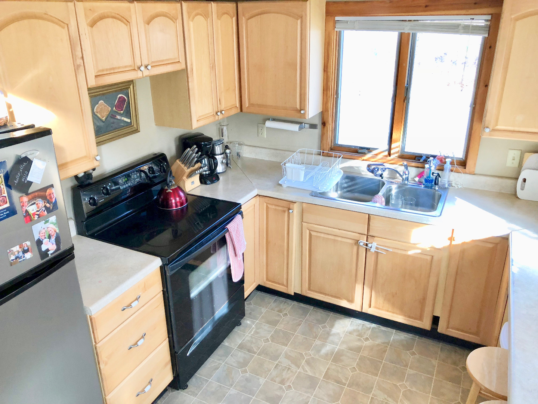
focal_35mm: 28
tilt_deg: -23.2
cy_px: 202
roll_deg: +1.7
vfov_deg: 49.7
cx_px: 269
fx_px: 435
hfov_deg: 63.4
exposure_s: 1/30
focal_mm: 4
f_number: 1.8
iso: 32
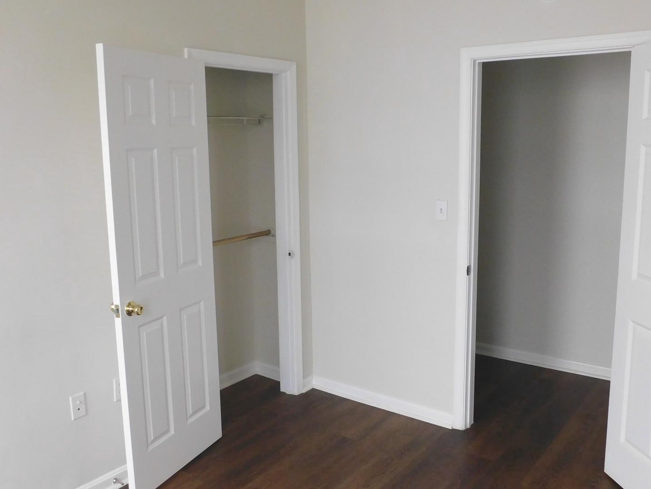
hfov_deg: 55.3
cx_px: 341
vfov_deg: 43.0
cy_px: 240
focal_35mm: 33
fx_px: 621
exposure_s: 1/30
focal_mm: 4
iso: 280
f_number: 3
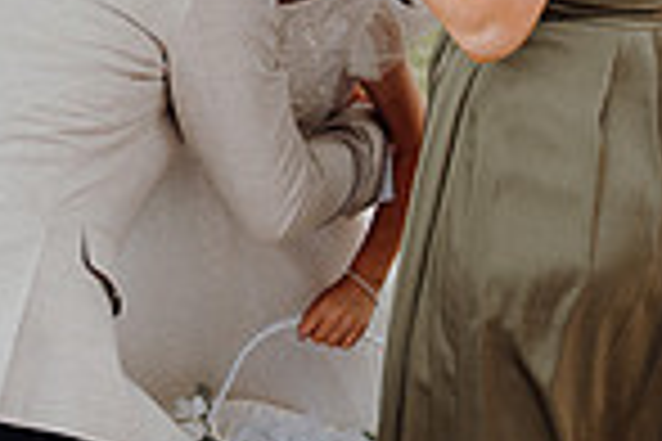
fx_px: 2170
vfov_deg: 11.4
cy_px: -65
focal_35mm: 118
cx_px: -5
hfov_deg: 17.0
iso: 125
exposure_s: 1/200
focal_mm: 30
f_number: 3.5
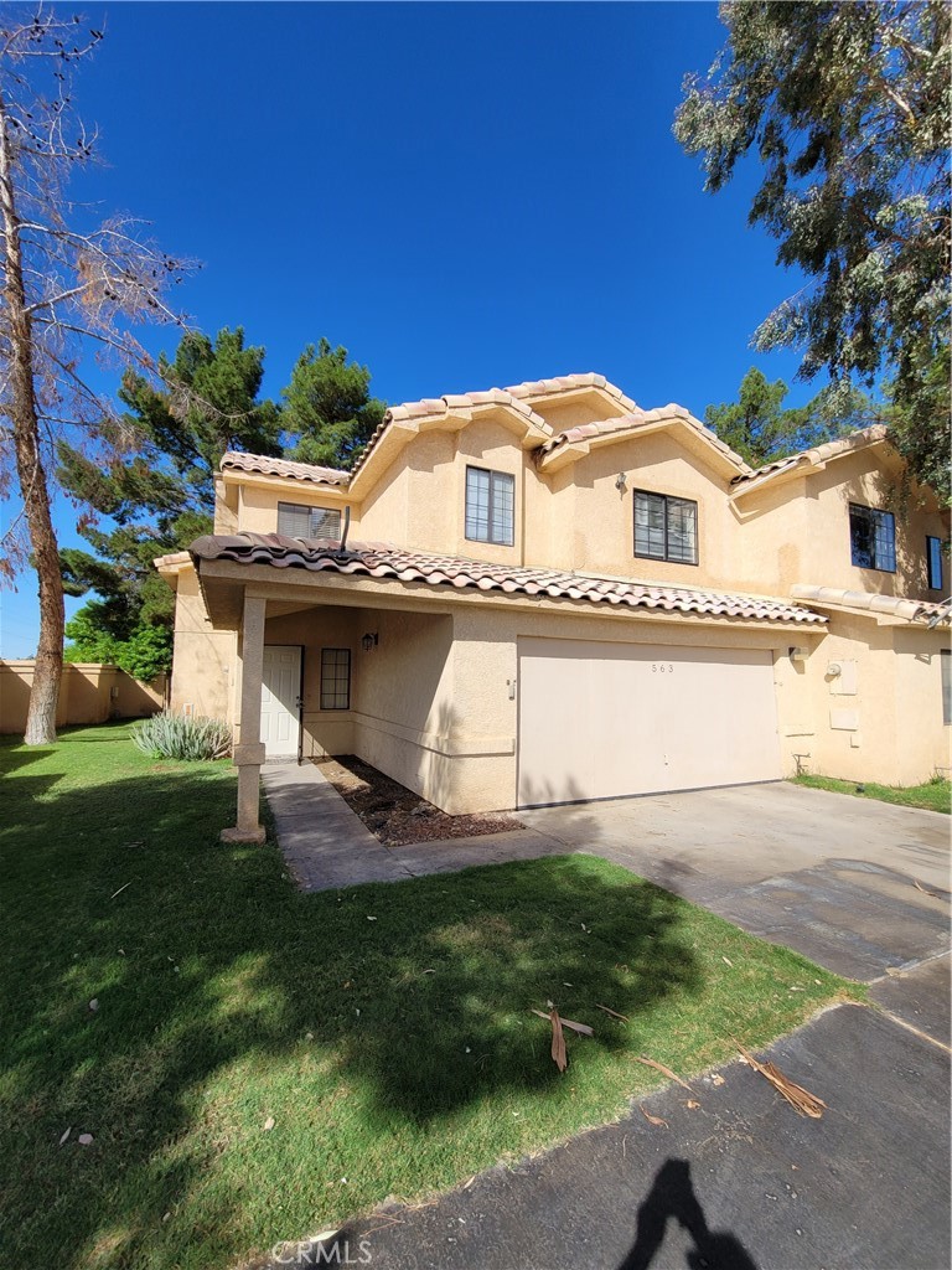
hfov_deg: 89.9
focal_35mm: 13
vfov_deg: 106.2
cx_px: 476
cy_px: 635
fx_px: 477
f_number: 2.2
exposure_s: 1/1853
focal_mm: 2.2
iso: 50
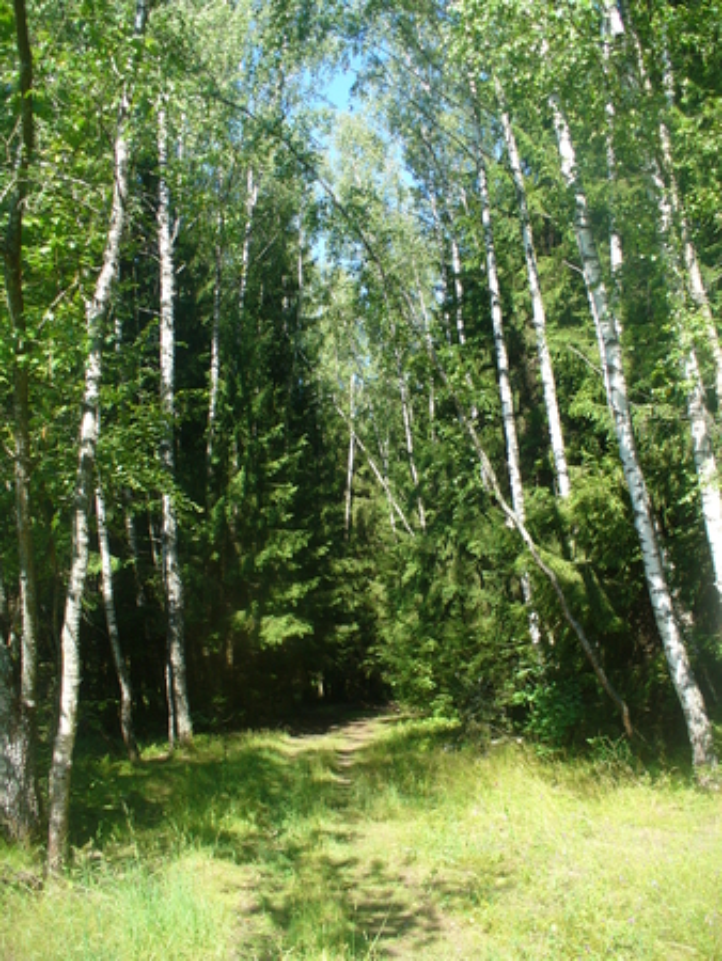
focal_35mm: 37
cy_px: 480
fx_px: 1028
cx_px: 361
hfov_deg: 38.7
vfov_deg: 50.1
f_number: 2.8
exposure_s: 1/250
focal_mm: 6.1
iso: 80
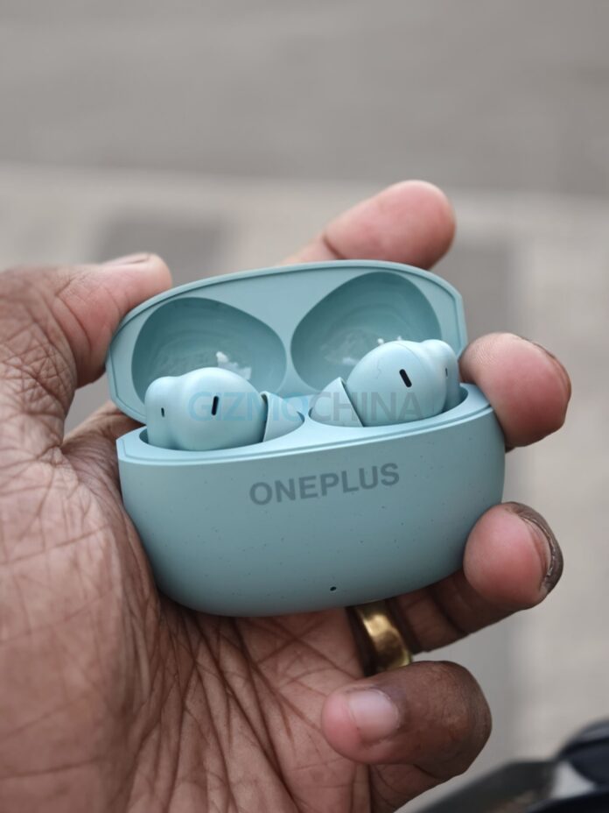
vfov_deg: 27.8
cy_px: 406
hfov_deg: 21.0
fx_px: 1642
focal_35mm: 70
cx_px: 304
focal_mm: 16.53
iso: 500
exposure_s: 1/95
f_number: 5
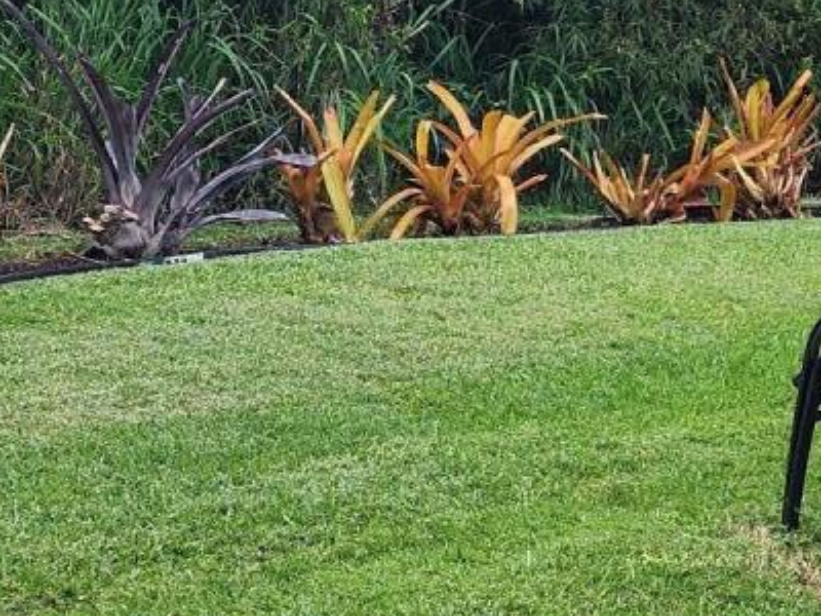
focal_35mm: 115
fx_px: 2727
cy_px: 82
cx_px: 766
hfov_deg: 16.8
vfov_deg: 12.8
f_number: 1.8
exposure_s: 1/280
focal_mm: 6.4
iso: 12
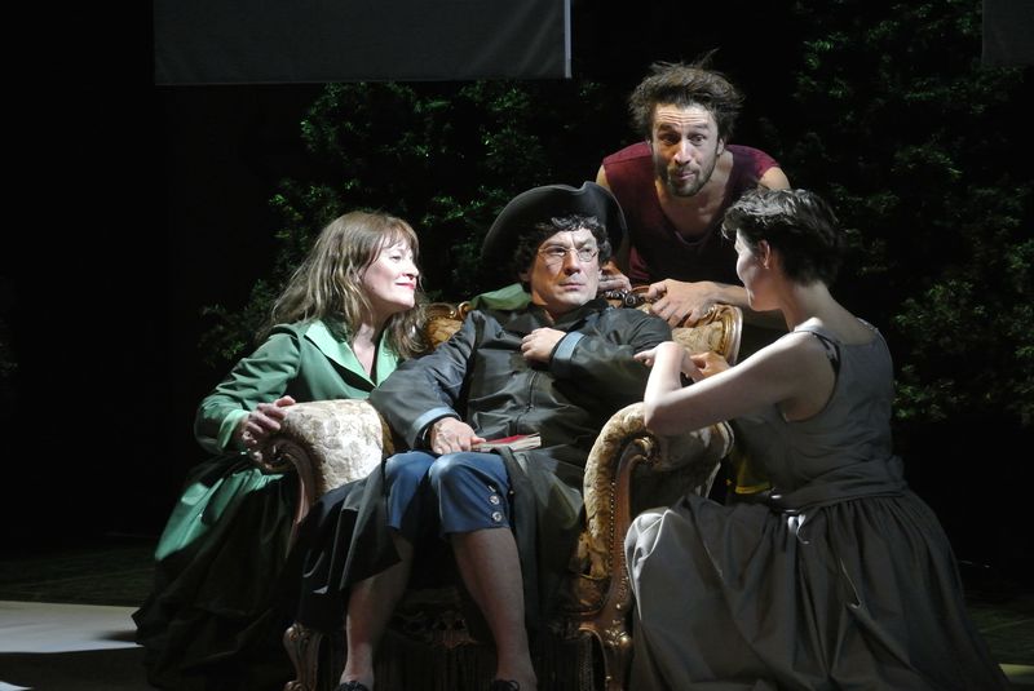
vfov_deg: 8.9
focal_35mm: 154
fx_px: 4427
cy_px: 346
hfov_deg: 13.3
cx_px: 517
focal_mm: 57.2
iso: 1400
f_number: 4.2
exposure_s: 1/80
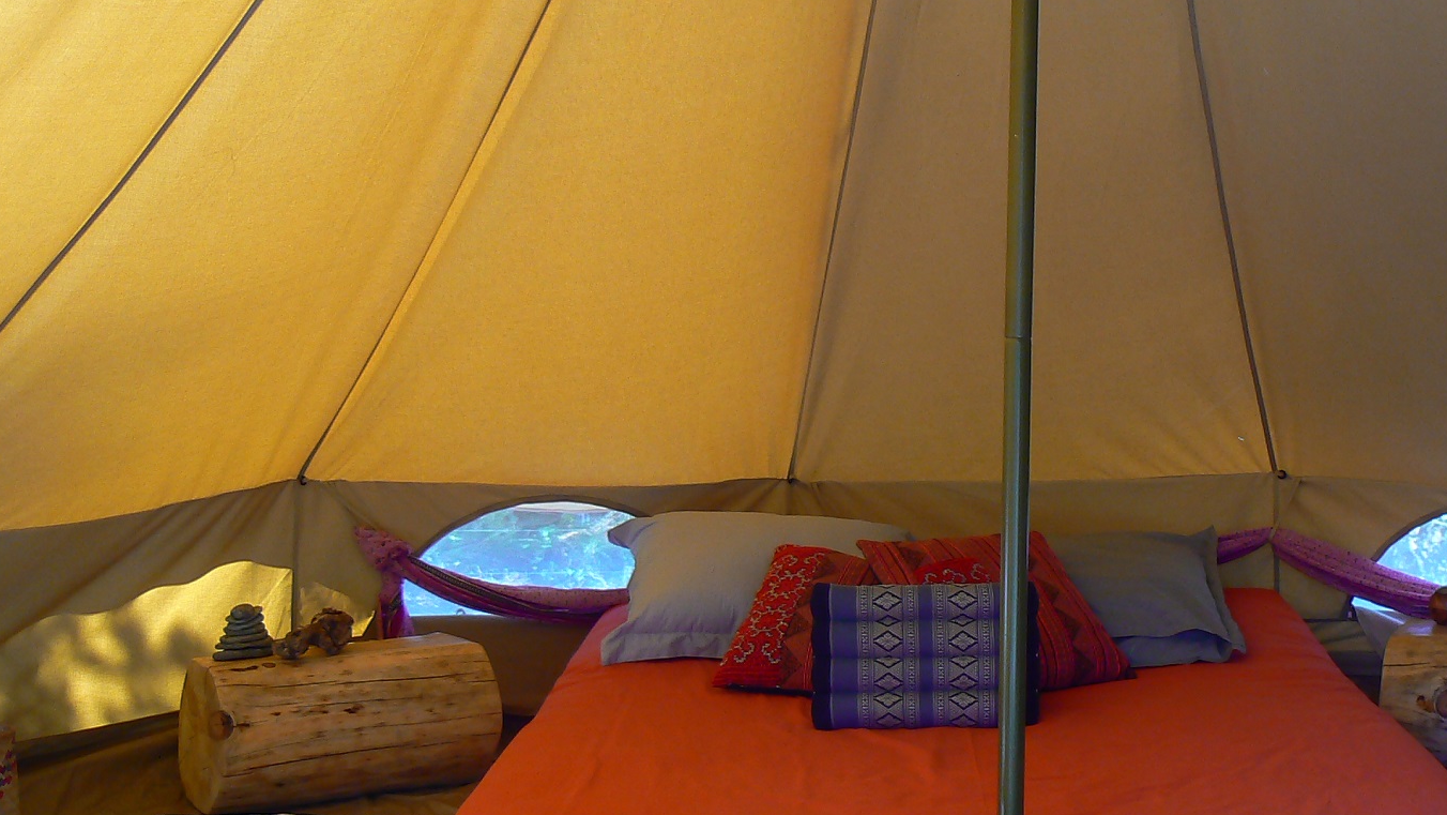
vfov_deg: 20.7
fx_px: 2226
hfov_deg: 35.5
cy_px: 511
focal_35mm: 58
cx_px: 1007
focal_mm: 6
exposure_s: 1/50
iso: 80
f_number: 3.2
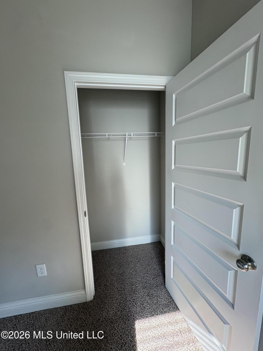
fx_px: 142
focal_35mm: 14
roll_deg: +1.7
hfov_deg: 85.7
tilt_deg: -7.7
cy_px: 176
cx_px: 132
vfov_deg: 102.1
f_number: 2.2
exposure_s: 1/120
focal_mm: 2.22
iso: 80
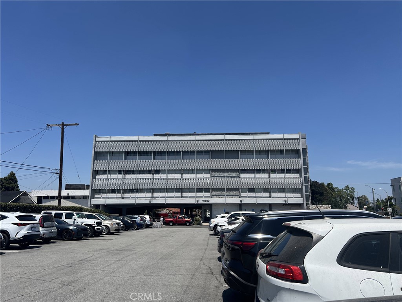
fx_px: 302
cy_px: 151
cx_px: 201
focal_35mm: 26
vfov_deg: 53.1
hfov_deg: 67.3
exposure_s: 1/6211
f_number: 1.5
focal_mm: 5.7
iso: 50
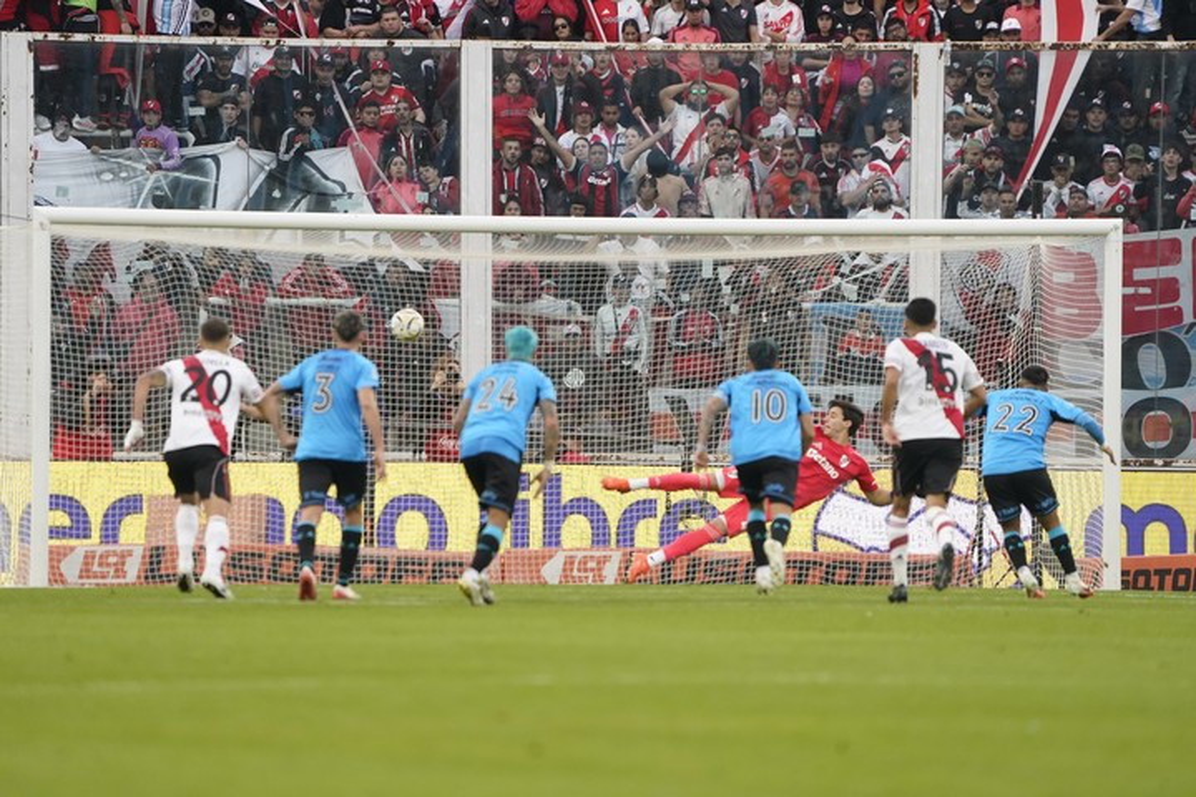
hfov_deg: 4.1
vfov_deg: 2.7
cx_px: 598
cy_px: 398
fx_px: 16610
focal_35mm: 500
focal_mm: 500
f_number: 6.3
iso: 3200
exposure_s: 1/1600
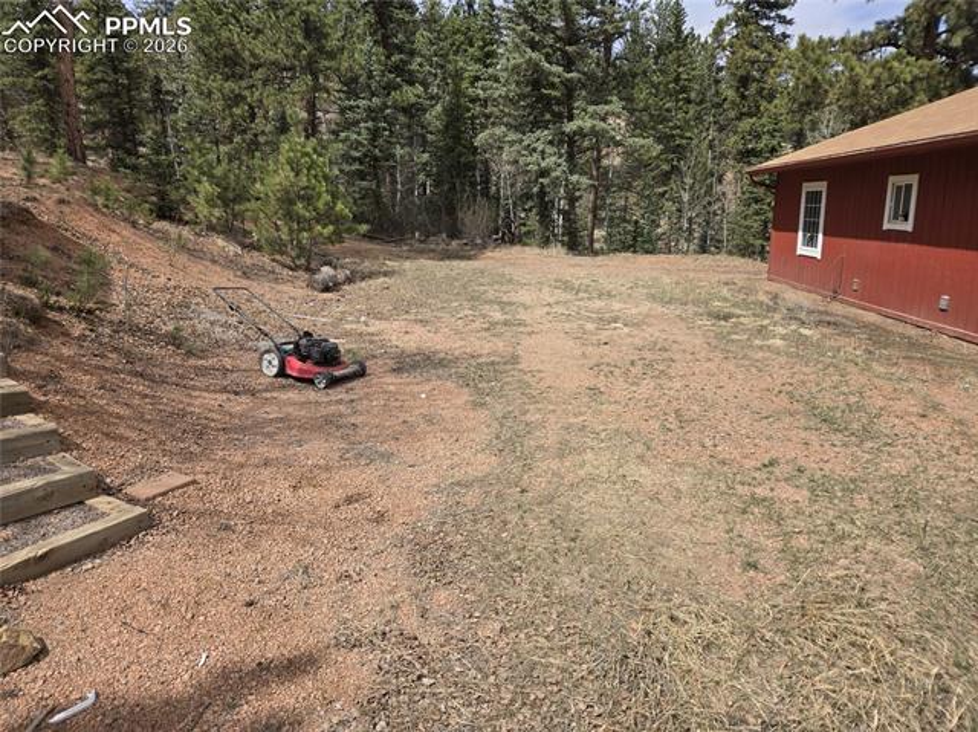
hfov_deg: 74.0
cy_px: 366
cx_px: 489
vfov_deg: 58.8
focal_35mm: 23
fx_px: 649
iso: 25
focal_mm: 5.4
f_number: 1.8
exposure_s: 1/1910
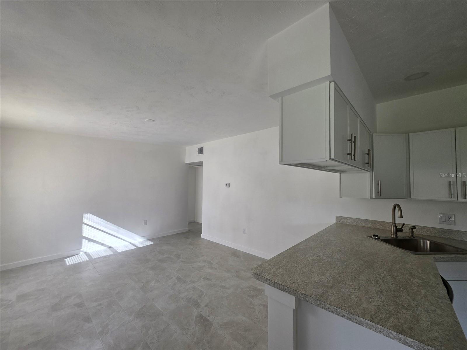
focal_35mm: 13
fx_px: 175
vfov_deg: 89.9
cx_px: 234
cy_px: 175
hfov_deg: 106.2
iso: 50
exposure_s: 1/120
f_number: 1.9
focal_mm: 2.2
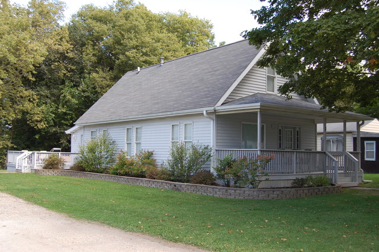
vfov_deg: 34.2
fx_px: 410
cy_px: 126
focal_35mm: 39
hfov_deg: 49.6
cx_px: 190
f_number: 5.6
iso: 200
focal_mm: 26
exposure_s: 1/125
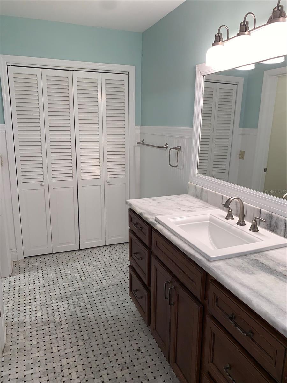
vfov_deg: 67.3
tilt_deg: -13.0
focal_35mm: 26
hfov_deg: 53.1
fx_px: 287
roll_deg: -0.7
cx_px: 144
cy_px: 192
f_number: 1.8
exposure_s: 1/15
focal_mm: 4.25
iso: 40
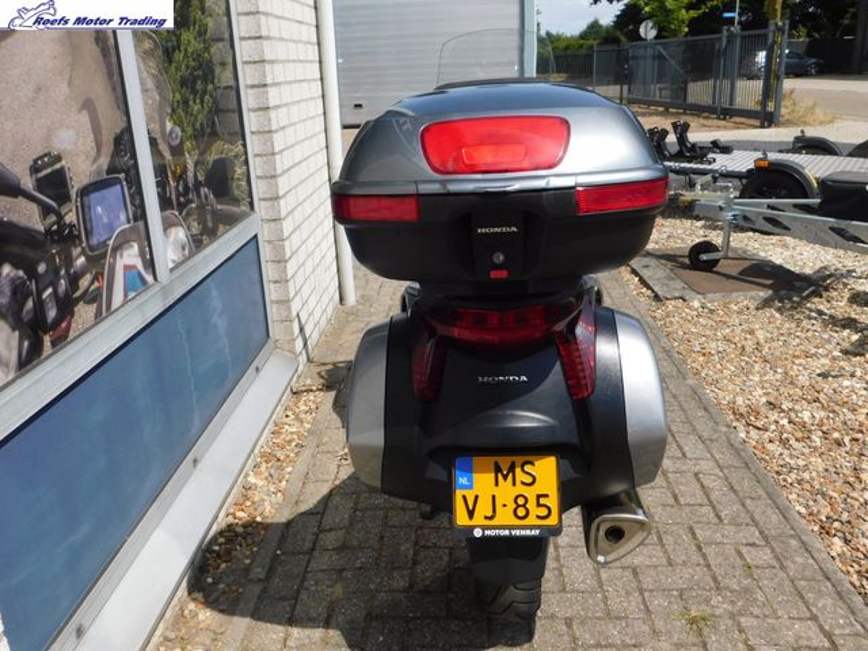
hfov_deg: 60.0
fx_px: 752
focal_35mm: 30
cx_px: 434
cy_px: 326
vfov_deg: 46.8
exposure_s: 1/1250
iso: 125
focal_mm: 5.3
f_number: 3.2
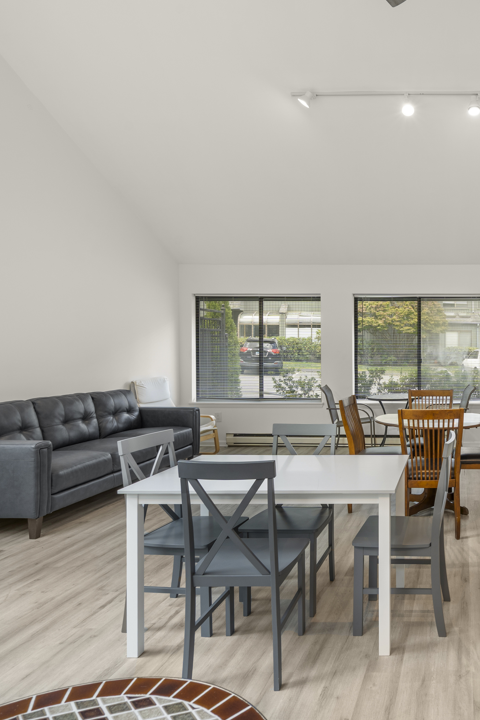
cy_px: 360
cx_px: 460
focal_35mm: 25
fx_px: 500
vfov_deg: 71.5
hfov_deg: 44.9
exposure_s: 1/2.5
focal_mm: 16
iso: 200
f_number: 9
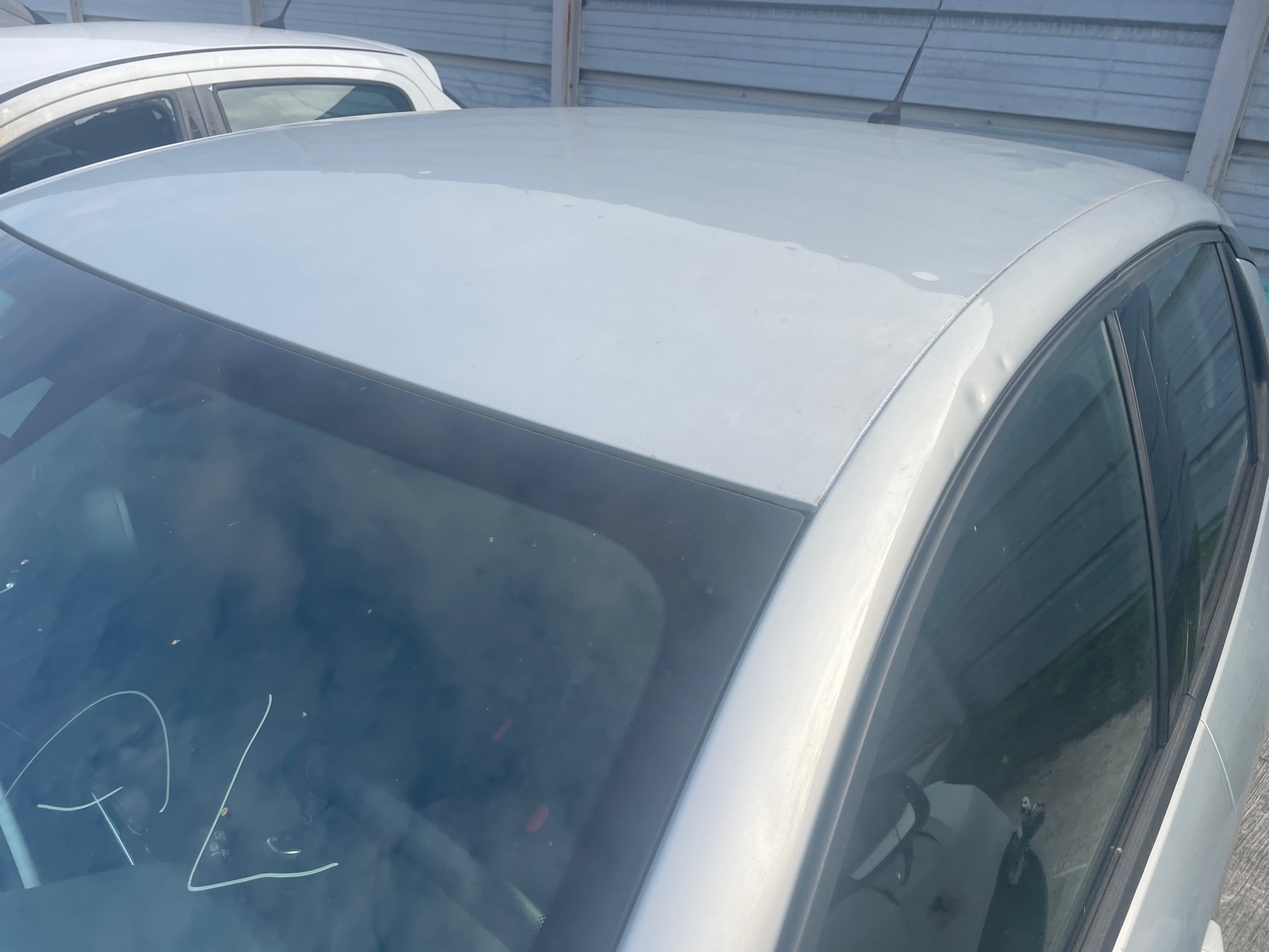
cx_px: 634
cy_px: 476
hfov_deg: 67.3
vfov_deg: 53.1
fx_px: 953
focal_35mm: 26
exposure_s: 1/1103
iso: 32
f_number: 1.6
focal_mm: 4.2
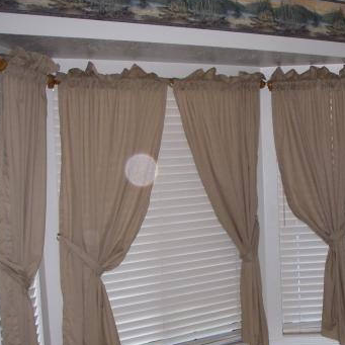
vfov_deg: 27.2
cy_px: 212
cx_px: 300
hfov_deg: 26.5
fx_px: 710
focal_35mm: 63
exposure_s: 1/40
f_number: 3.3
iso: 160
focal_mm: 6.3
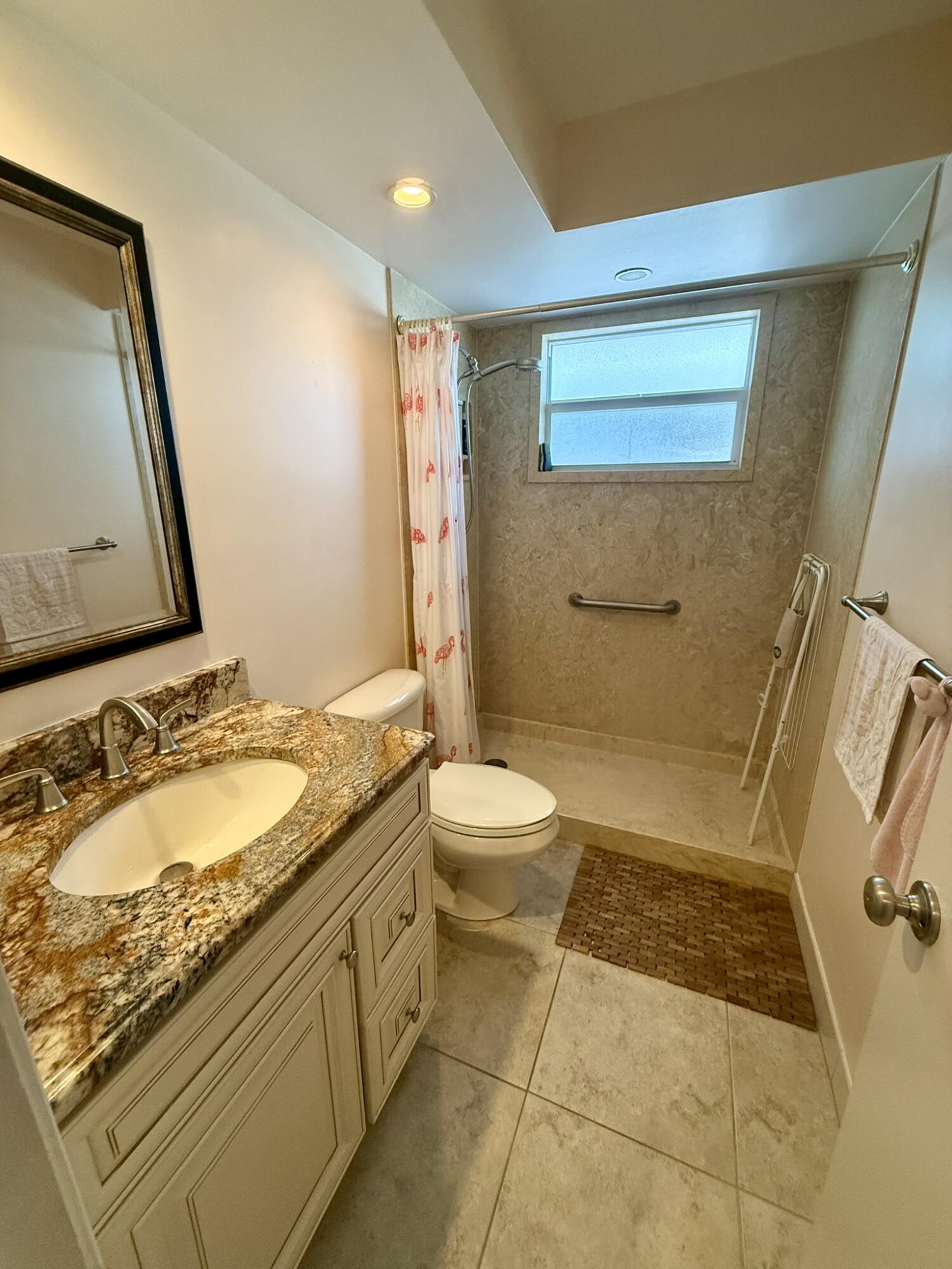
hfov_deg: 85.7
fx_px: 513
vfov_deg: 102.1
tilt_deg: -15.6
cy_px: 634
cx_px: 476
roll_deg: -0.2
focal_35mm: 14
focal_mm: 2.22
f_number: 2.2
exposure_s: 1/120
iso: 320
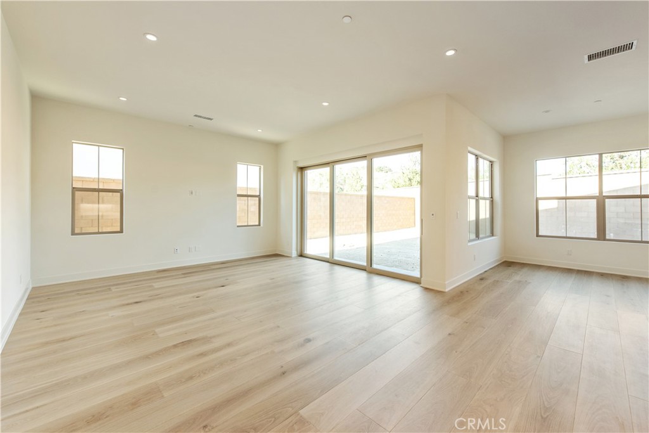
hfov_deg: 100.4
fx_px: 270
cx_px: 324
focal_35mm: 15
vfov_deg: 77.3
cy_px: 216
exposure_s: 1/125
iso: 280
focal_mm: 15
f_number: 5.6
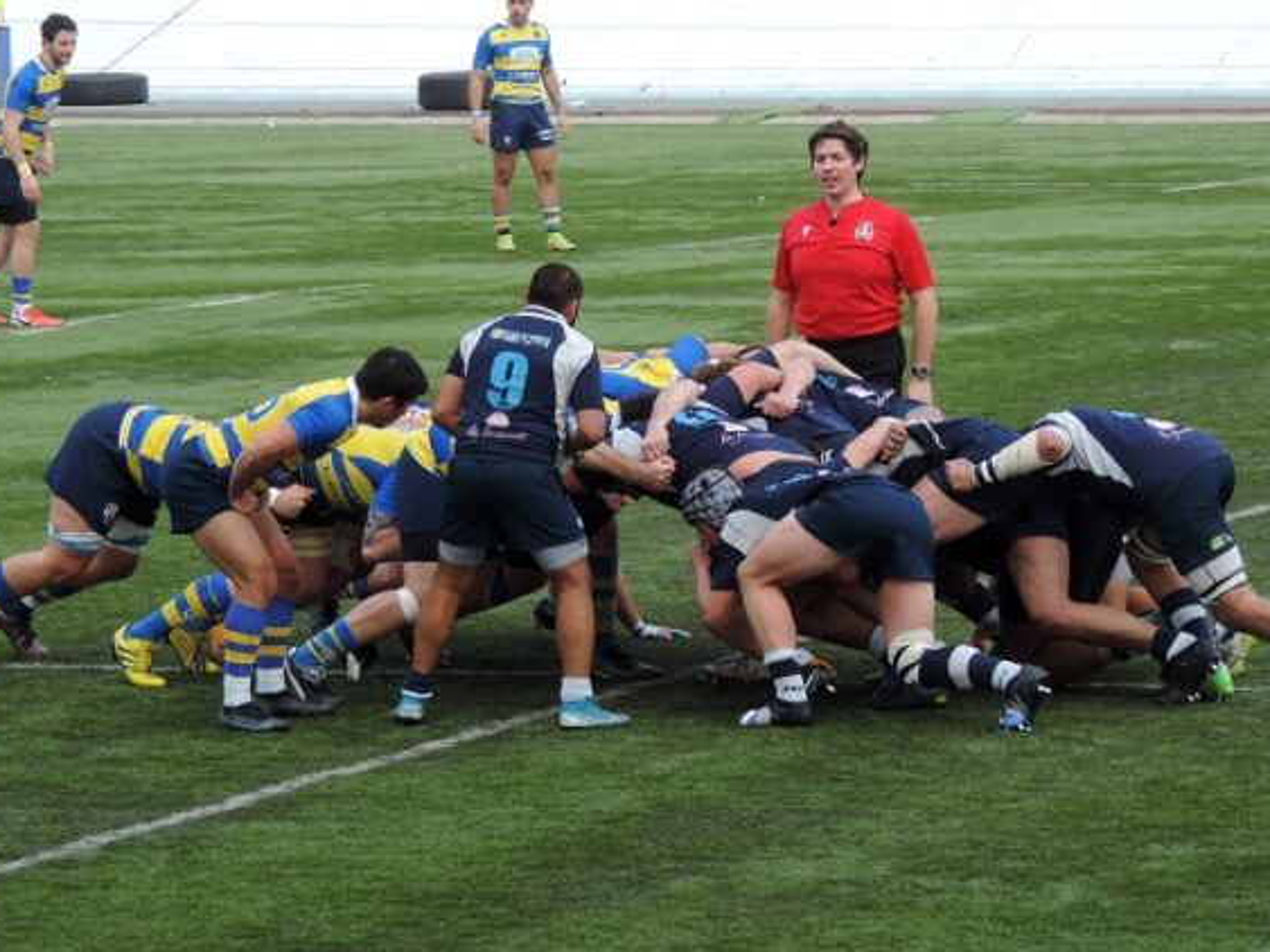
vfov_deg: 5.8
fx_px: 9390
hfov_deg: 7.7
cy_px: 449
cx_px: 693
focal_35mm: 256
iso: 200
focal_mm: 40.1
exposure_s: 1/400
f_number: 4.6
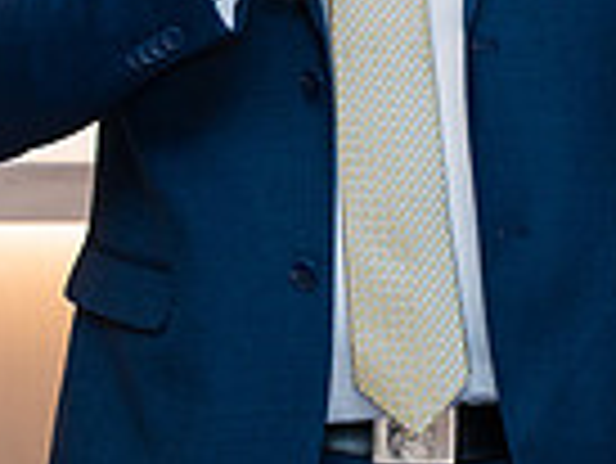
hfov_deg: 5.3
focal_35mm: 375
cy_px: -300
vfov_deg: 3.9
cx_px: 546
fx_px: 6679
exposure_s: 1/160
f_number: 3.2
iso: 400
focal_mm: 88
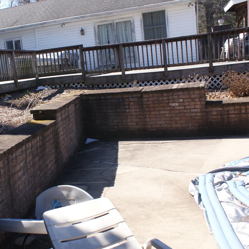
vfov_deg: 39.2
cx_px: 60
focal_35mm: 43
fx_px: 350
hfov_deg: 38.1
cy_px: 122
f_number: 9
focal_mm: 22
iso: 100
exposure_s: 1/80
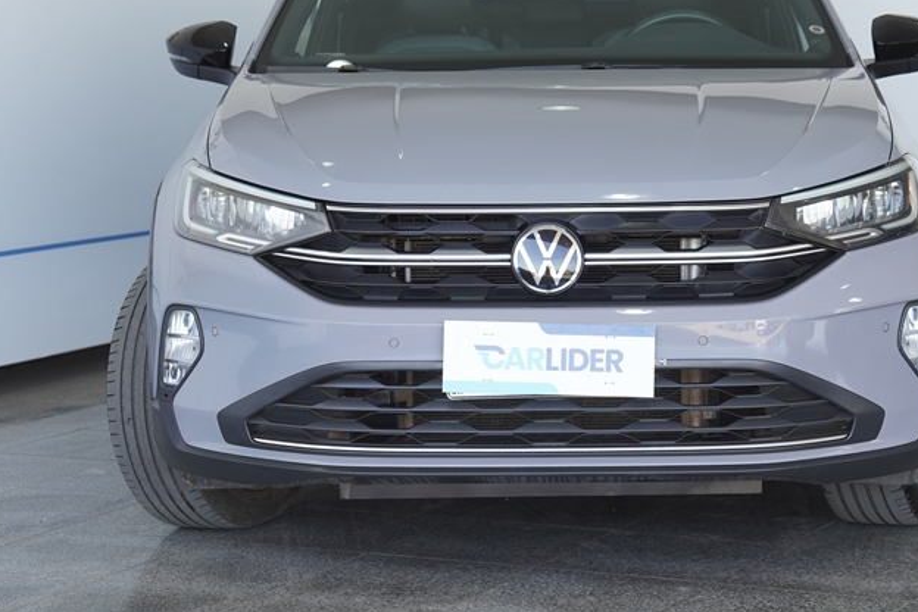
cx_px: 534
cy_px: 214
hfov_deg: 19.3
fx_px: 2698
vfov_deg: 12.9
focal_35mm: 106
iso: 200
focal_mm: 43
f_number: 3.5
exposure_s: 1/125
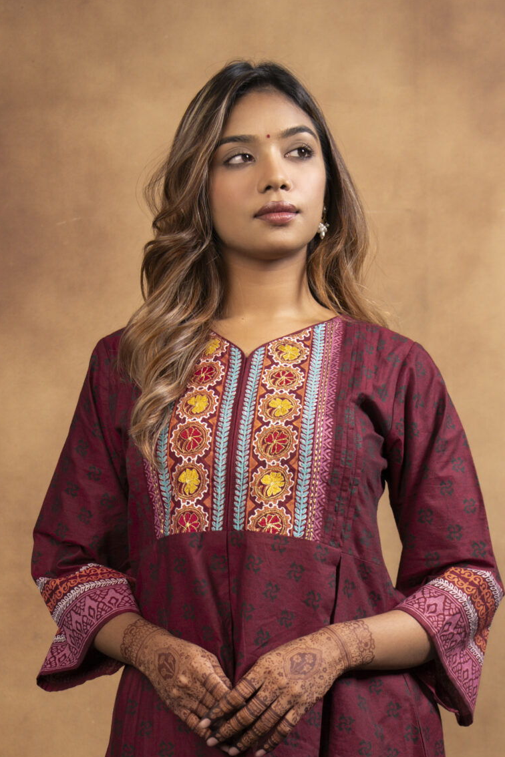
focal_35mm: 79
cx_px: 241
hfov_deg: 17.3
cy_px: 734
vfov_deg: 24.6
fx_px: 1662
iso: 400
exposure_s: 1/160
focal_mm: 35
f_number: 4
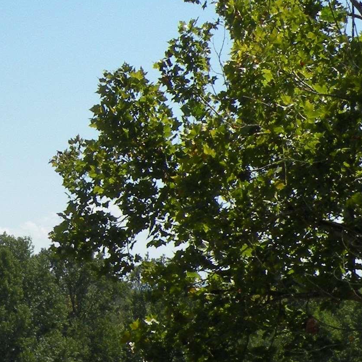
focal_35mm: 137
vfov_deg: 12.6
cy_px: 322
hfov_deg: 12.5
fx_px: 1621
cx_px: -57
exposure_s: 1/272
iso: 64
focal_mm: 7.4
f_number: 6.3
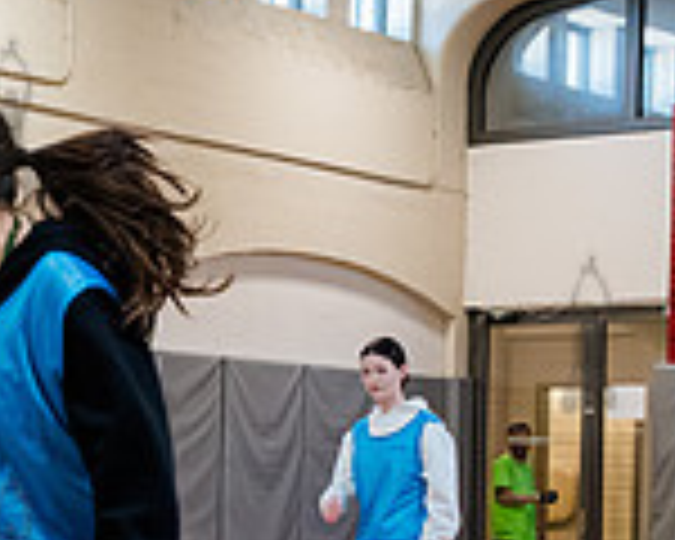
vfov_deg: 12.0
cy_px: 549
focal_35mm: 127
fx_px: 2537
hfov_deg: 14.9
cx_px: 4
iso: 8000
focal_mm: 35
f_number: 4
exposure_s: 1/1000
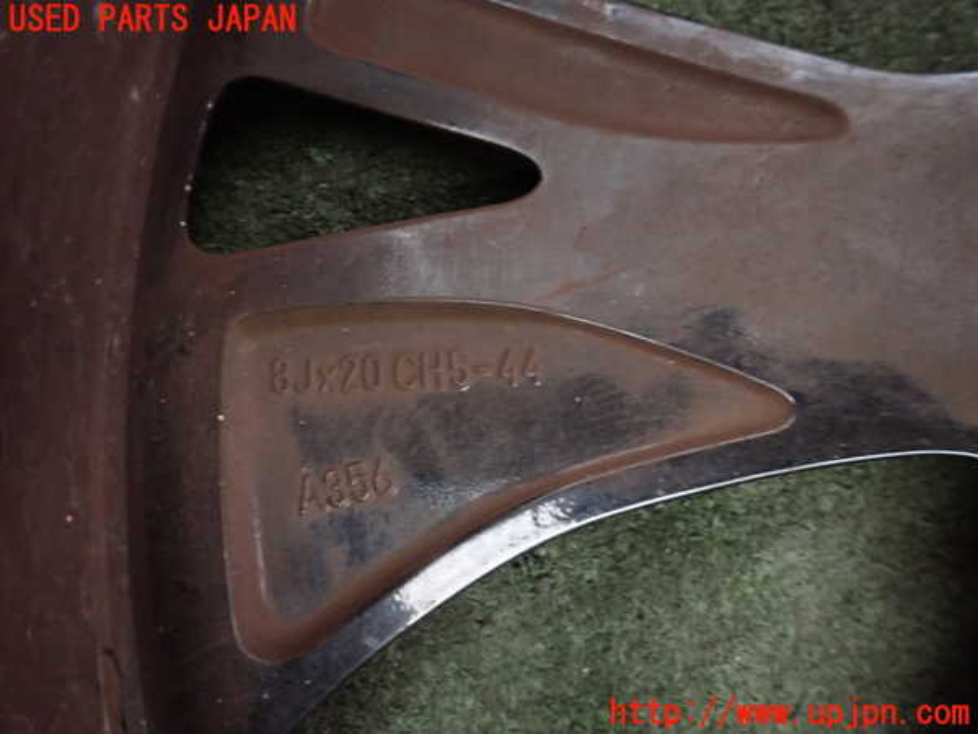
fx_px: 706
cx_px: 489
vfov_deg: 54.9
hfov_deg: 69.4
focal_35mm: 25
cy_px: 367
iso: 800
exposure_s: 1/25
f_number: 2
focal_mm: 4.5
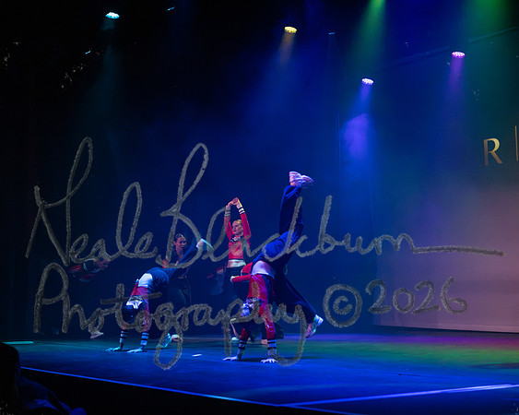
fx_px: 865
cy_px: 208
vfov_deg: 27.0
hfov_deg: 33.3
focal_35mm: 56
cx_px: 224
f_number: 5
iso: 6400
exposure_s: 1/400
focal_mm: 50
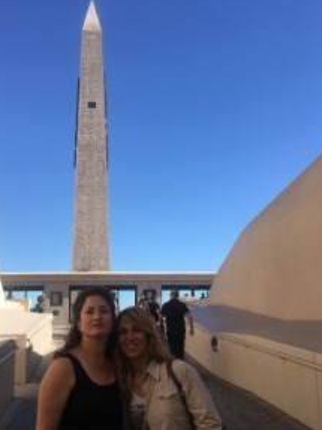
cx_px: 127
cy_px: 232
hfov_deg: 38.5
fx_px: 459
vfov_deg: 50.1
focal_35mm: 37
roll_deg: +1.3
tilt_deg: +10.5
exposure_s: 1/1166
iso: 25
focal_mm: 4.15
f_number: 2.2
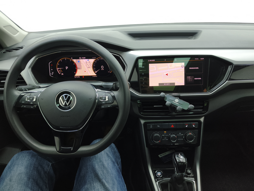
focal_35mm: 23
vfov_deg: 58.9
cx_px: 127
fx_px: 169
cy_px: 96
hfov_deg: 73.9
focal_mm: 5.56
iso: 400
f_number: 1.88
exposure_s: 1/53.3
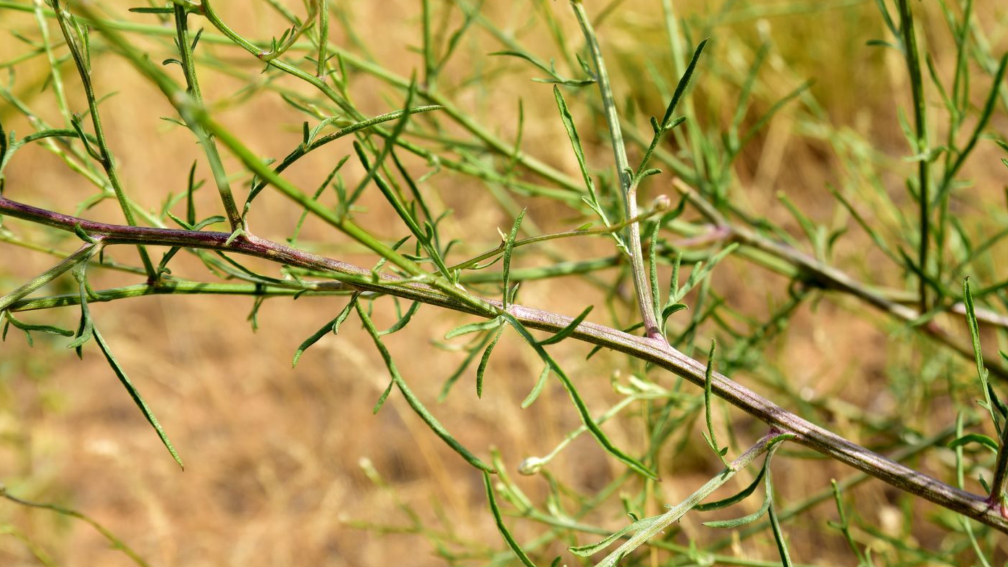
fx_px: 2112
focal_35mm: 79
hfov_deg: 26.8
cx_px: 505
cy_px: 294
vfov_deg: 15.3
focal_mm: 50
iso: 100
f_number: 9
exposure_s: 1/125
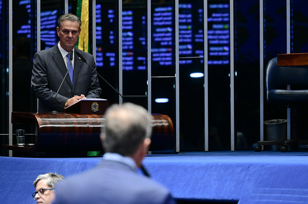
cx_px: 154
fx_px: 1537
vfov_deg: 7.6
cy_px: 102
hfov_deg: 11.4
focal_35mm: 180
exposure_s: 1/200
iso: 1600
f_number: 2.8
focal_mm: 120
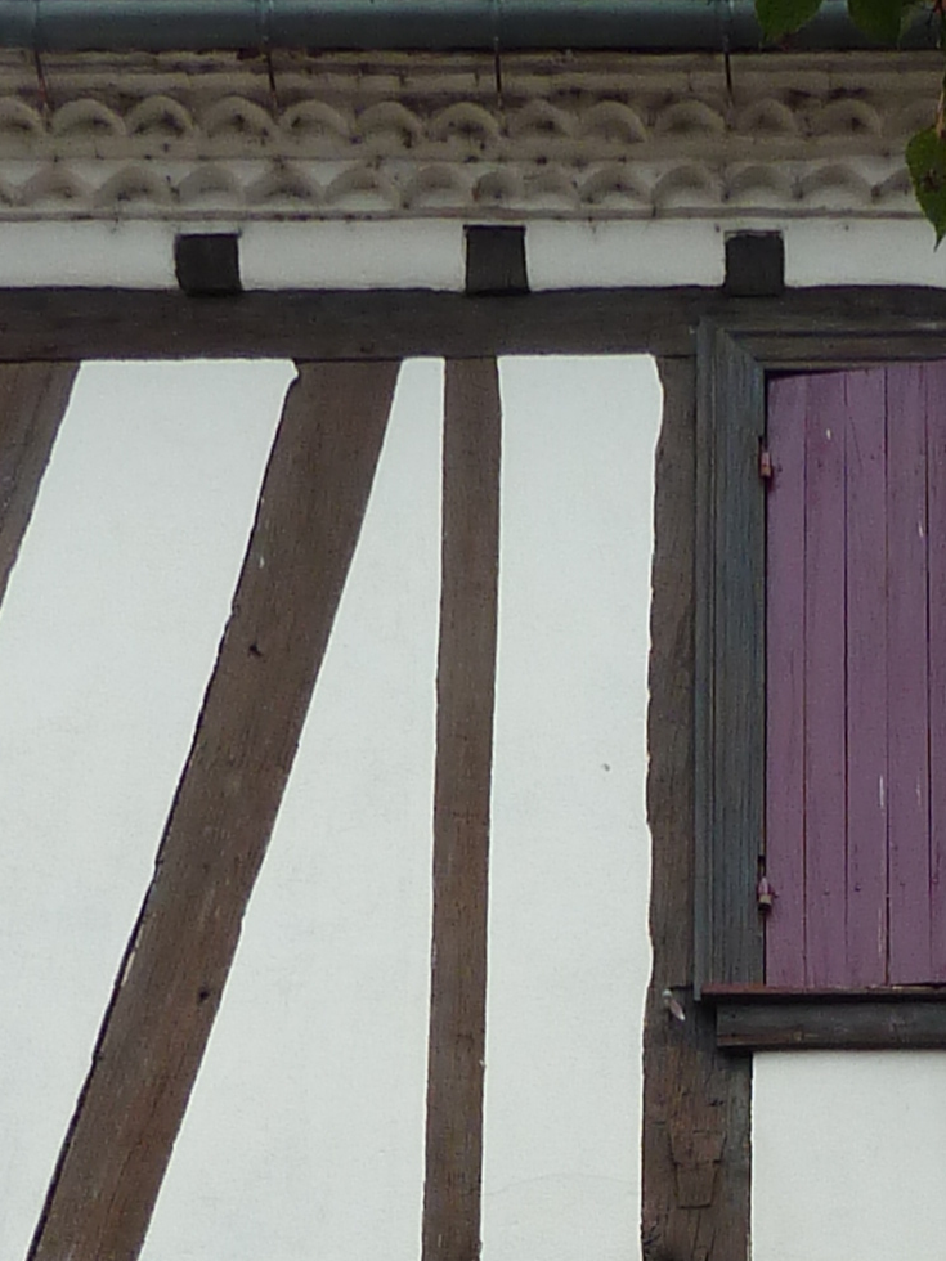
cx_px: 846
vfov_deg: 16.5
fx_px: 3717
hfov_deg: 14.4
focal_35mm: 102
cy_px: 2198
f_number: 4
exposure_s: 1/320
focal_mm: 4.1
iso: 80
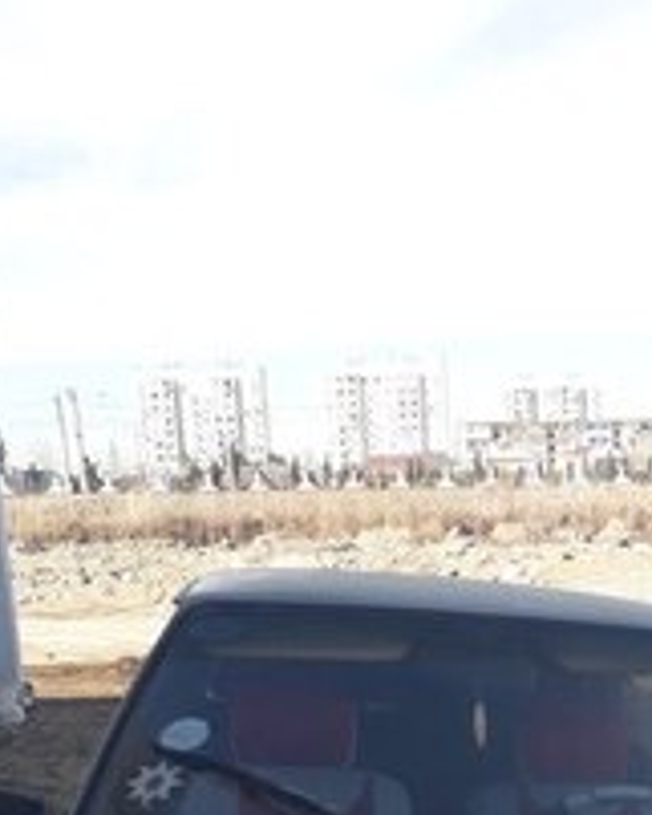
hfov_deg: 22.8
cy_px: 989
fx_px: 1567
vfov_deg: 25.9
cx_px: 603
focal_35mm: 65
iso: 40
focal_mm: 3.6
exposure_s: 1/784
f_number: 1.9
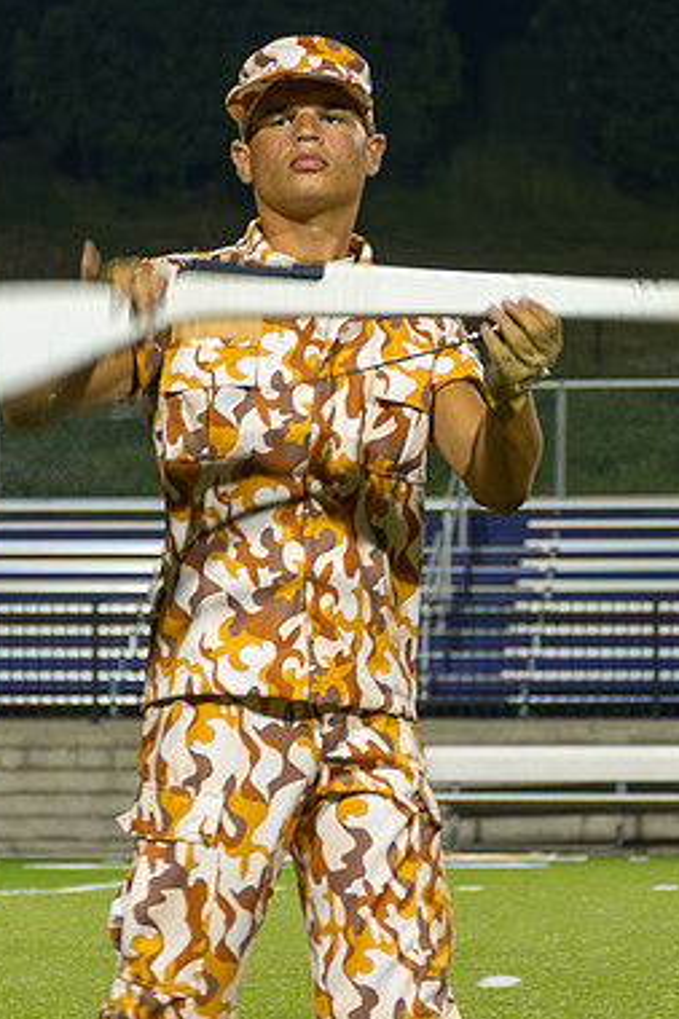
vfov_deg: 8.2
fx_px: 7079
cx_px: 351
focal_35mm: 250
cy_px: 456
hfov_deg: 5.5
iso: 2200
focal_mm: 95
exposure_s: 1/160
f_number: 5.6
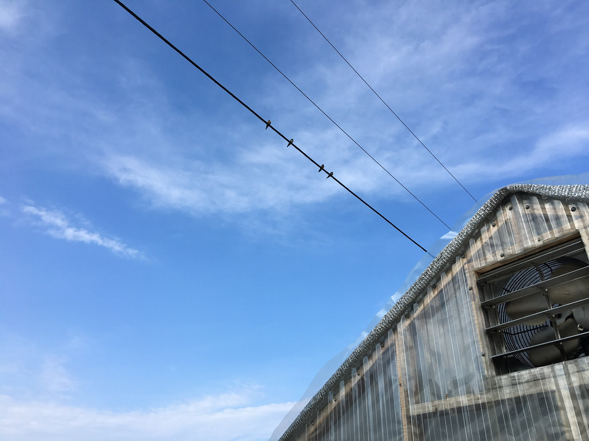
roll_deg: -1.0
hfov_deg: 61.7
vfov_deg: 48.2
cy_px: 220
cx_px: 294
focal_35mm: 29
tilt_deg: +31.6
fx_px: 493
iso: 25
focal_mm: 4.15
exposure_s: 1/1508
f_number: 2.2
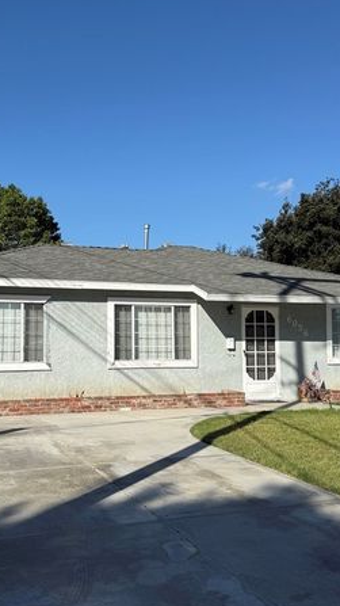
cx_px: 149
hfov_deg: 30.4
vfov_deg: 51.6
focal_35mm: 39
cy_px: 307
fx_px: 626
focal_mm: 6.76
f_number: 1.78
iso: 80
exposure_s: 1/6711
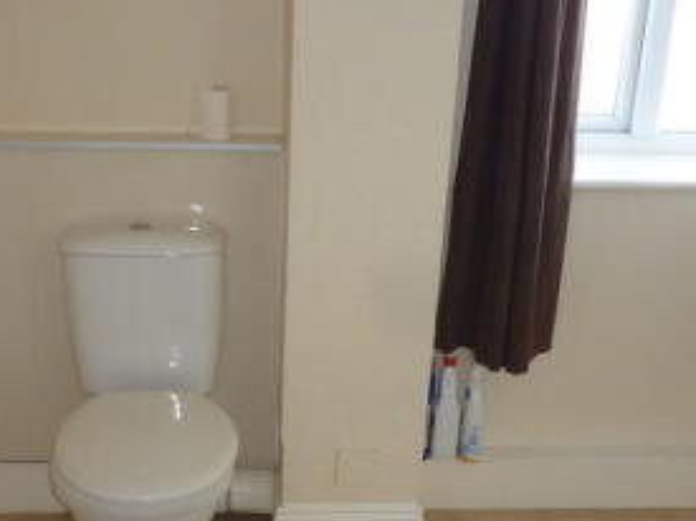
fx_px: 1065
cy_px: 492
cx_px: 280
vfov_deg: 26.4
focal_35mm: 53
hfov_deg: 36.1
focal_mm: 4.5
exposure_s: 1/30
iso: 100
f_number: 2.8
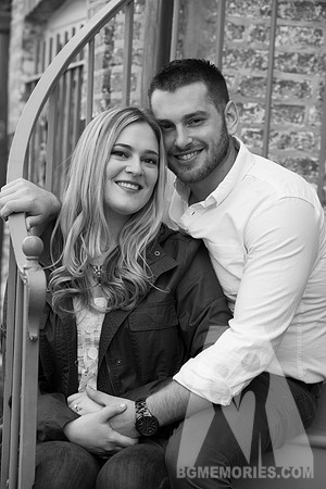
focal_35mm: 112
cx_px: 163
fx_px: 1521
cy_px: 244
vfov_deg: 18.3
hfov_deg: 12.2
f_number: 5
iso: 160
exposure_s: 1/160
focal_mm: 112
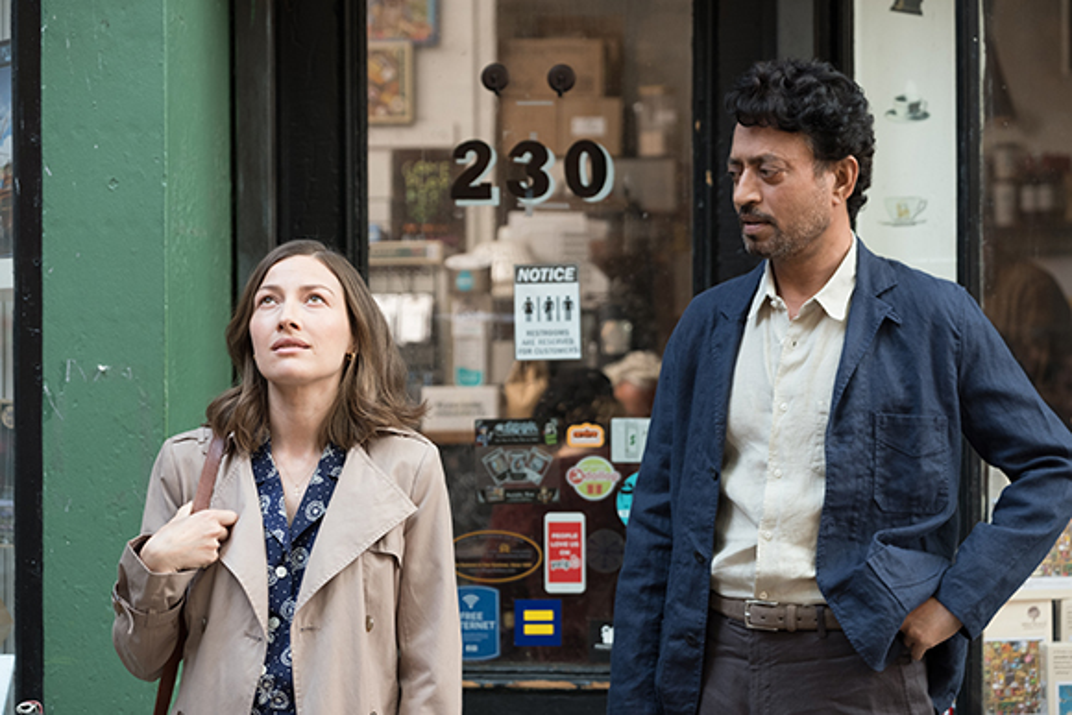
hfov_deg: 17.6
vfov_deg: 11.8
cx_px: 536
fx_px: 3455
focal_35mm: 116
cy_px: 358
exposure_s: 1/125
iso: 800
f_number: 3.6
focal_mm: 77.3
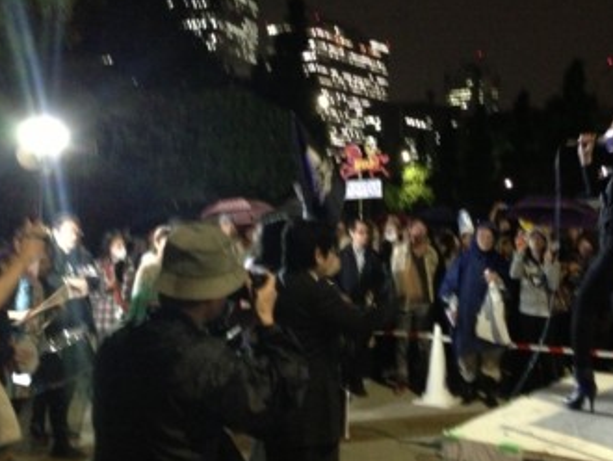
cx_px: 401
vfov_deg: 32.1
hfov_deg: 41.6
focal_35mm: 45
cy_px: 186
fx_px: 797
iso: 800
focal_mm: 4.13
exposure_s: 1/15
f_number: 2.4
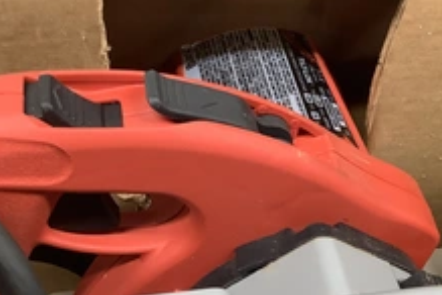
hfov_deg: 33.9
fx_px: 724
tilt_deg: -52.1
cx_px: 254
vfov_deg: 22.4
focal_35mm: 59
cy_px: 269
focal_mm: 3.3
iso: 100
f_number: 2.4
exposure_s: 1/60
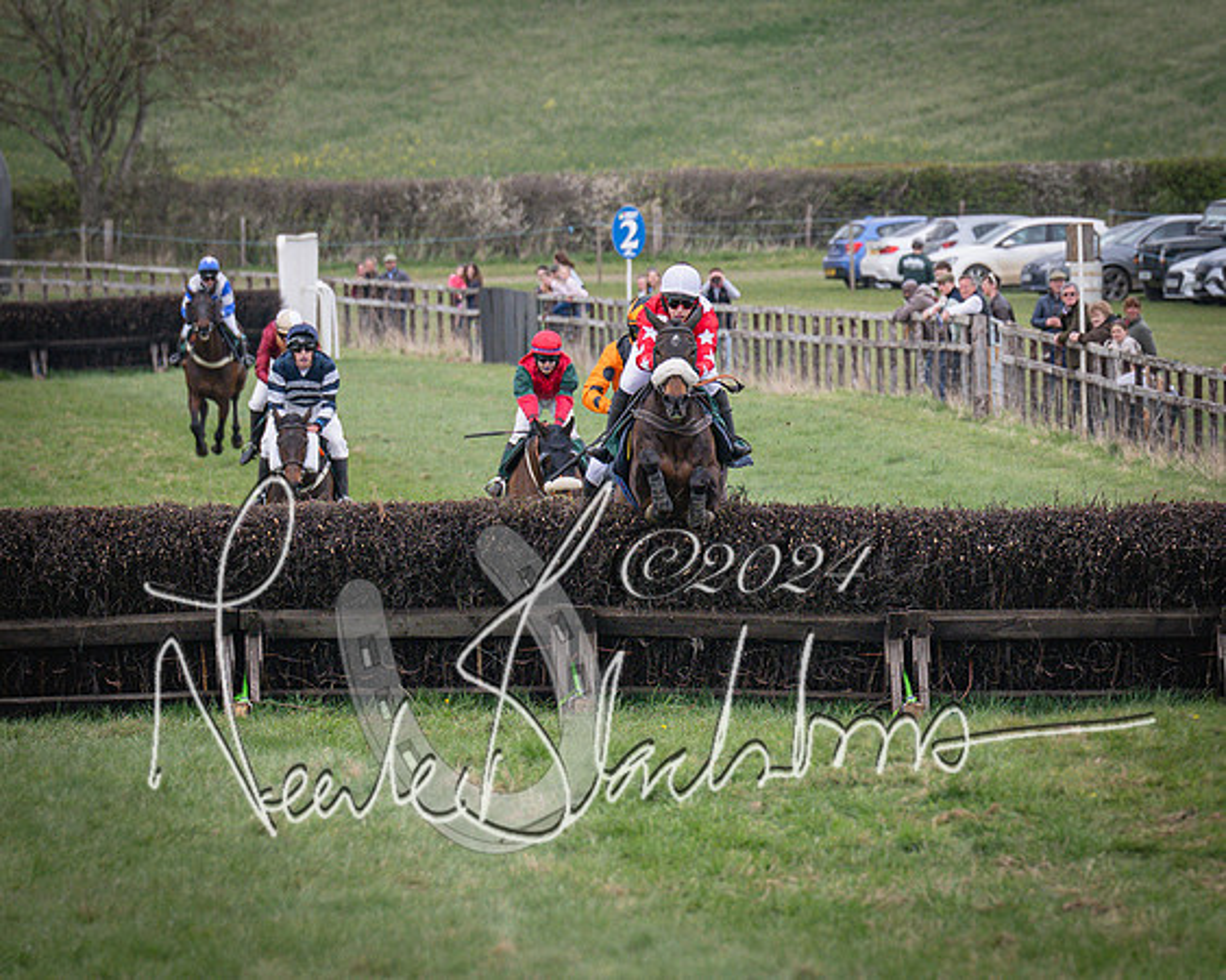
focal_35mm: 543
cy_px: 453
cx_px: 1107
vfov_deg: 2.8
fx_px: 19712
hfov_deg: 3.6
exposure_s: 1/800
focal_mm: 200
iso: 400
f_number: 5
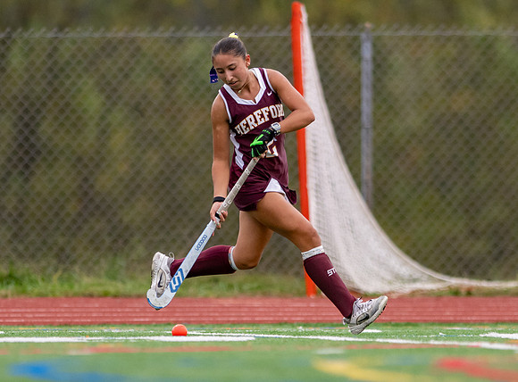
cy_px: 258
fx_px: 11790
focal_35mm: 792
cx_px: 272
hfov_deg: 2.5
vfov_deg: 1.9
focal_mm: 300
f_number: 2.8
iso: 640
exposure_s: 1/1000
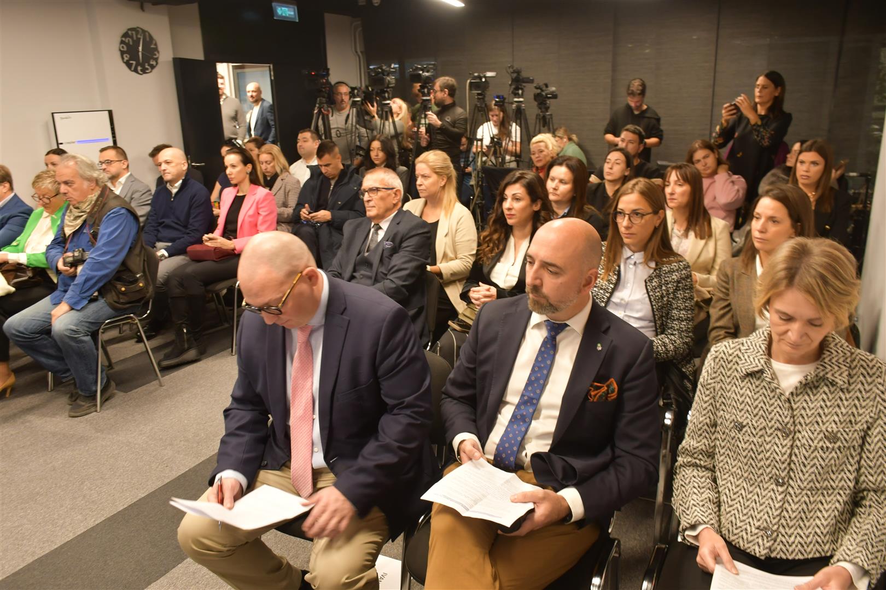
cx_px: 443
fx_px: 664
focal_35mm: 27
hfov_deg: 67.4
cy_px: 295
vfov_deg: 47.9
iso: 800
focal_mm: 18
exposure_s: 1/30
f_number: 5.6
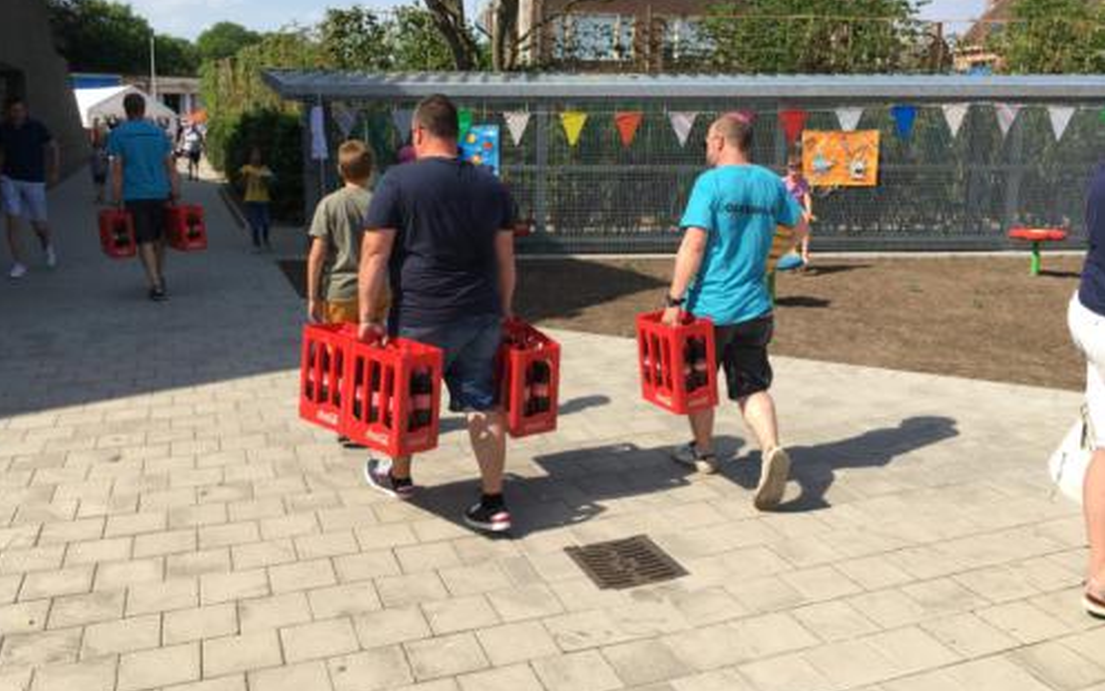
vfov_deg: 40.5
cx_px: 550
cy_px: 298
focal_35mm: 31
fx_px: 934
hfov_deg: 61.2
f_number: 2.2
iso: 25
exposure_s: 1/1054
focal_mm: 4.15
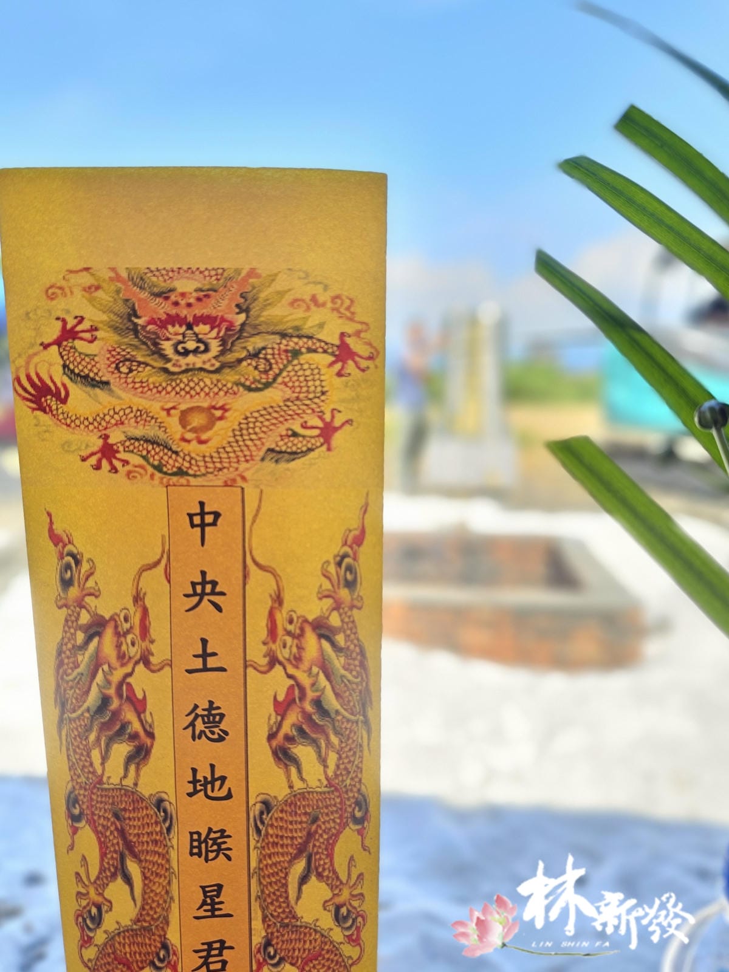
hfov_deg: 58.9
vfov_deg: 73.9
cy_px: 486
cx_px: 364
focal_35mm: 23
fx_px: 646
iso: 16
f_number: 1.7
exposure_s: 1/120
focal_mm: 6.3
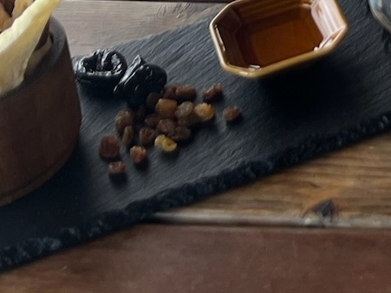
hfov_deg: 14.5
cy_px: -368
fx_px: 1332
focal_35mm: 118
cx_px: 716
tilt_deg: -21.1
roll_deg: +1.3
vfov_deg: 10.9
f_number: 1.6
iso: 50
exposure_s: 1/121
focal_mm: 5.1
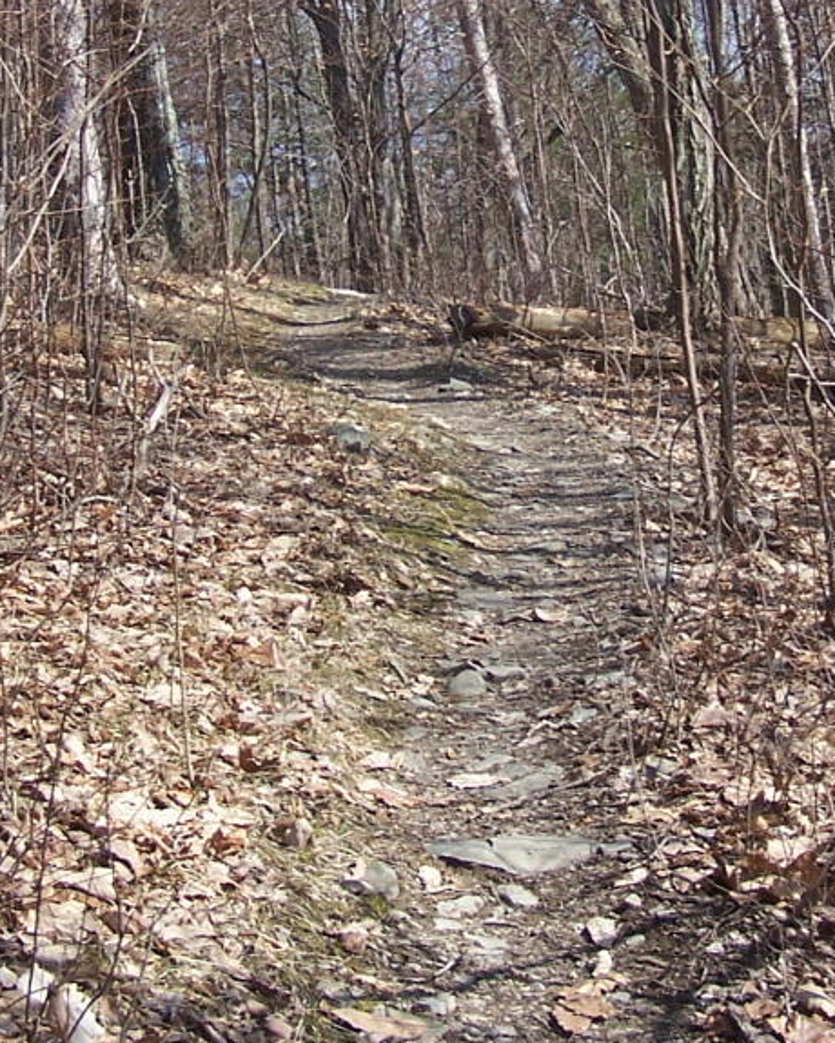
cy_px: 306
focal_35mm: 88
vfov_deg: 21.6
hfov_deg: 17.4
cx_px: 514
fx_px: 2718
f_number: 2.8
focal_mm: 6.3
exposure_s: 1/640
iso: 80
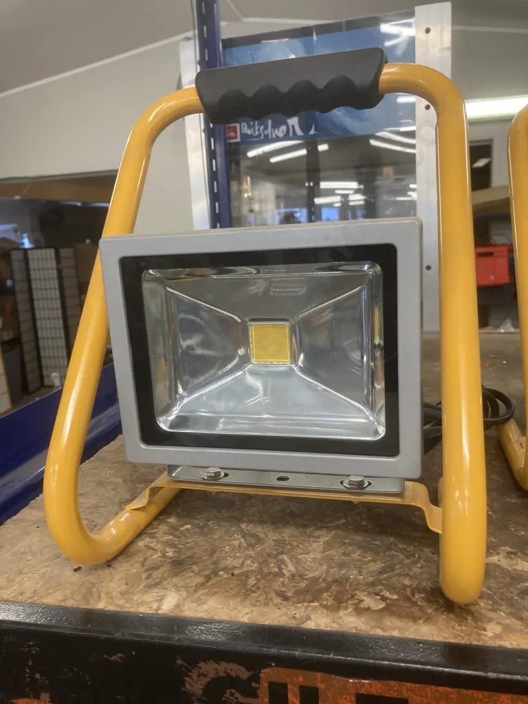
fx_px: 569
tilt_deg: -9.5
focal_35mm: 28
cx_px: 264
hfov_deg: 49.7
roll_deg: +2.7
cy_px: 352
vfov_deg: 63.4
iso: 80
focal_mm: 3.99
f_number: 1.8
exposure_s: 1/50
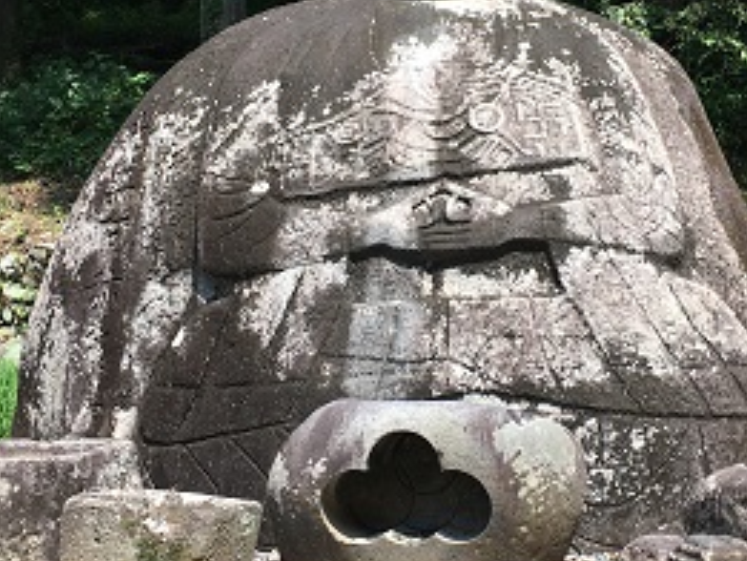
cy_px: 210
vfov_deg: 24.4
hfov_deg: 32.0
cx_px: 481
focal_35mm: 60
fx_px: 1295
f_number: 2.2
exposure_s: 1/680
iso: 25
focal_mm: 4.15
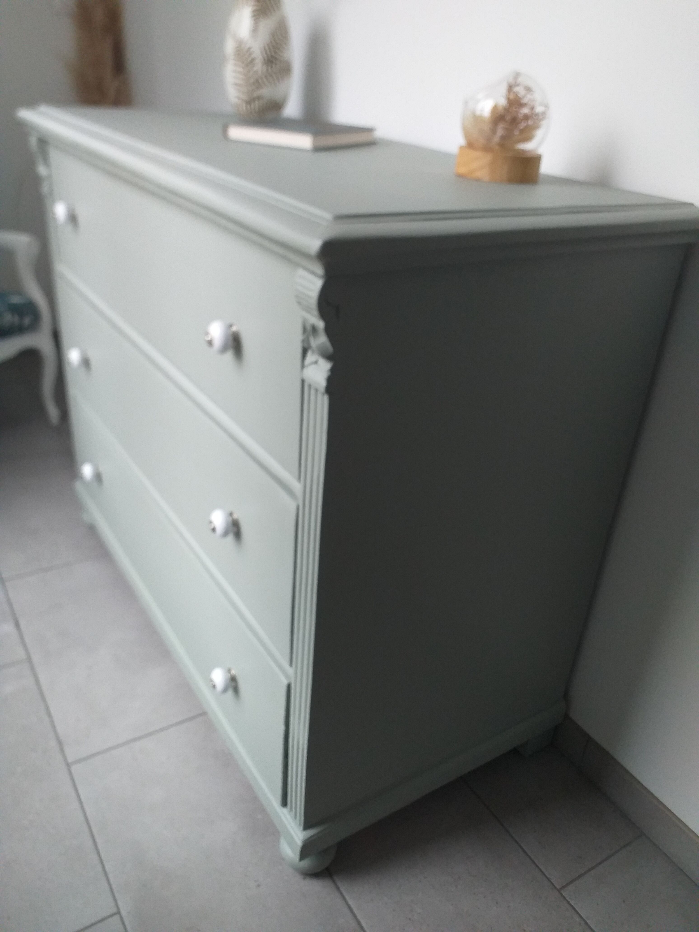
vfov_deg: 67.3
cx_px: 350
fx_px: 700
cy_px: 466
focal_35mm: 26
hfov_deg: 53.1
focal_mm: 3.6
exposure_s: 1/60
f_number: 1.9
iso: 125
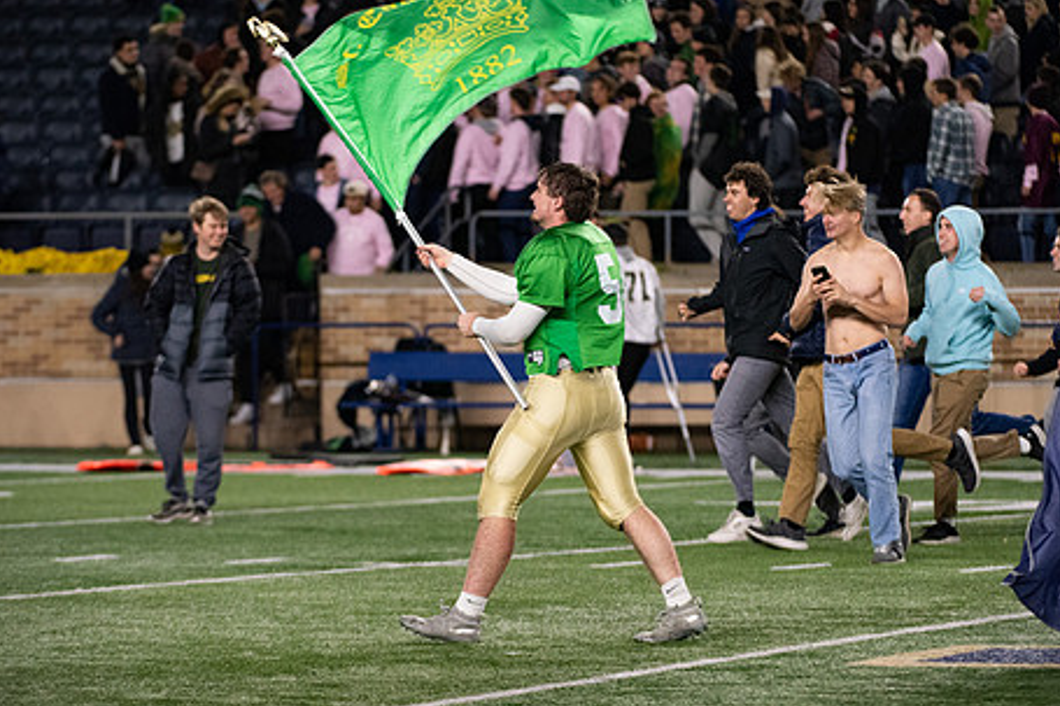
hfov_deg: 7.7
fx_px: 7888
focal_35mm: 268
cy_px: 302
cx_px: 545
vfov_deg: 5.1
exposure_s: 1/500
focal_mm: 210
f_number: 4
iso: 4000
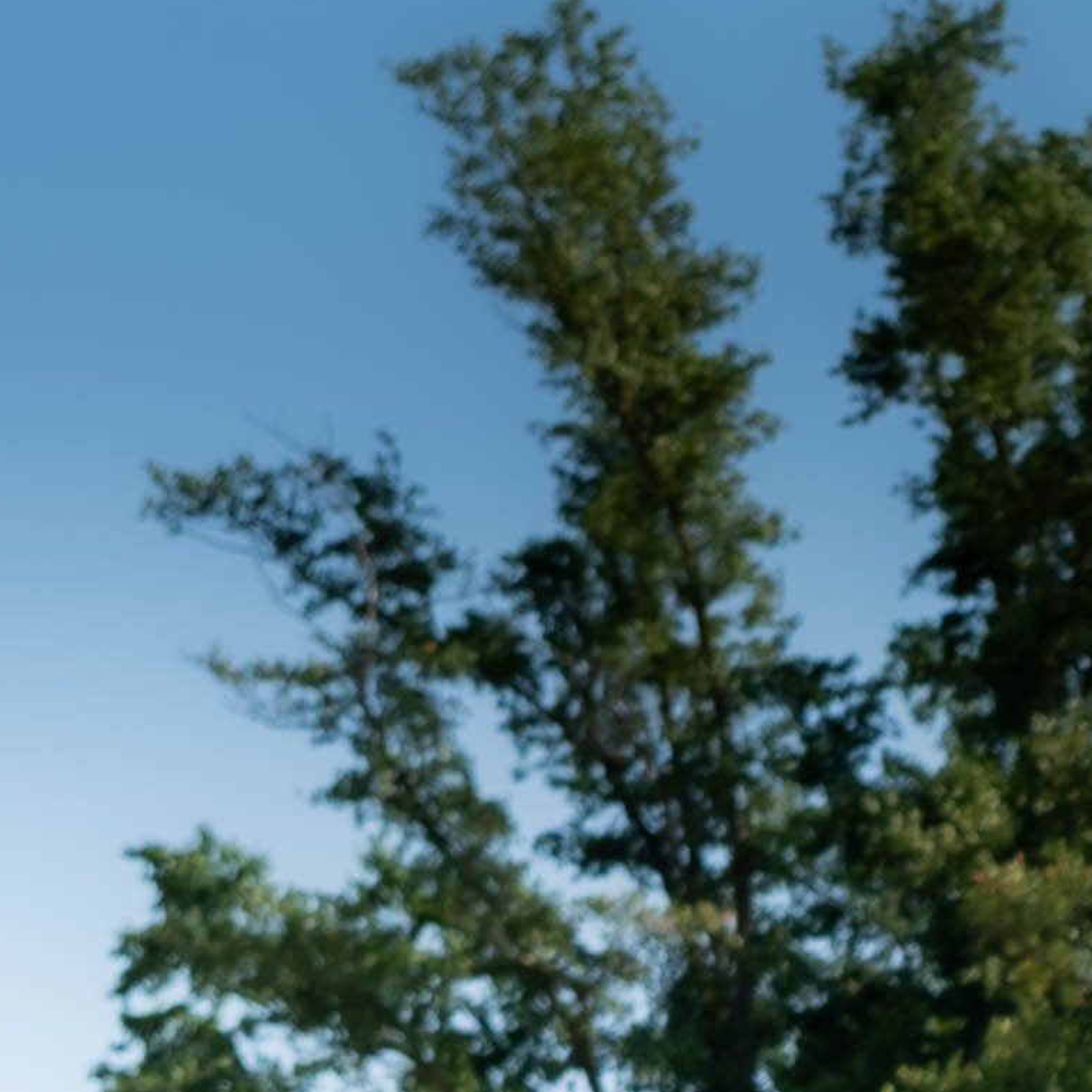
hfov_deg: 7.4
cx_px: 2759
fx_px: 7852
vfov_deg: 7.5
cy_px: 2529
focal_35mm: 220
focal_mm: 33
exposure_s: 1/160
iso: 100
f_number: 5.6
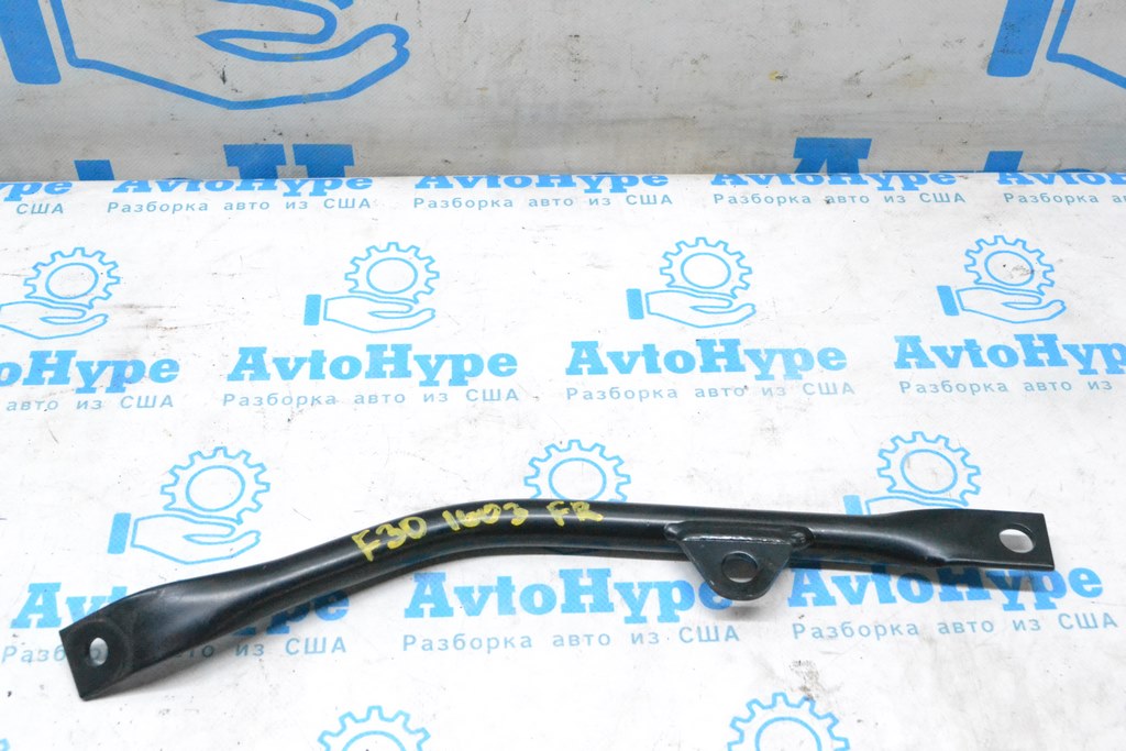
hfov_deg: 43.6
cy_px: 376
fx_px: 1408
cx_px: 563
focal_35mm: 45
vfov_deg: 29.9
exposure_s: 1/160
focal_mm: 30
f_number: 9
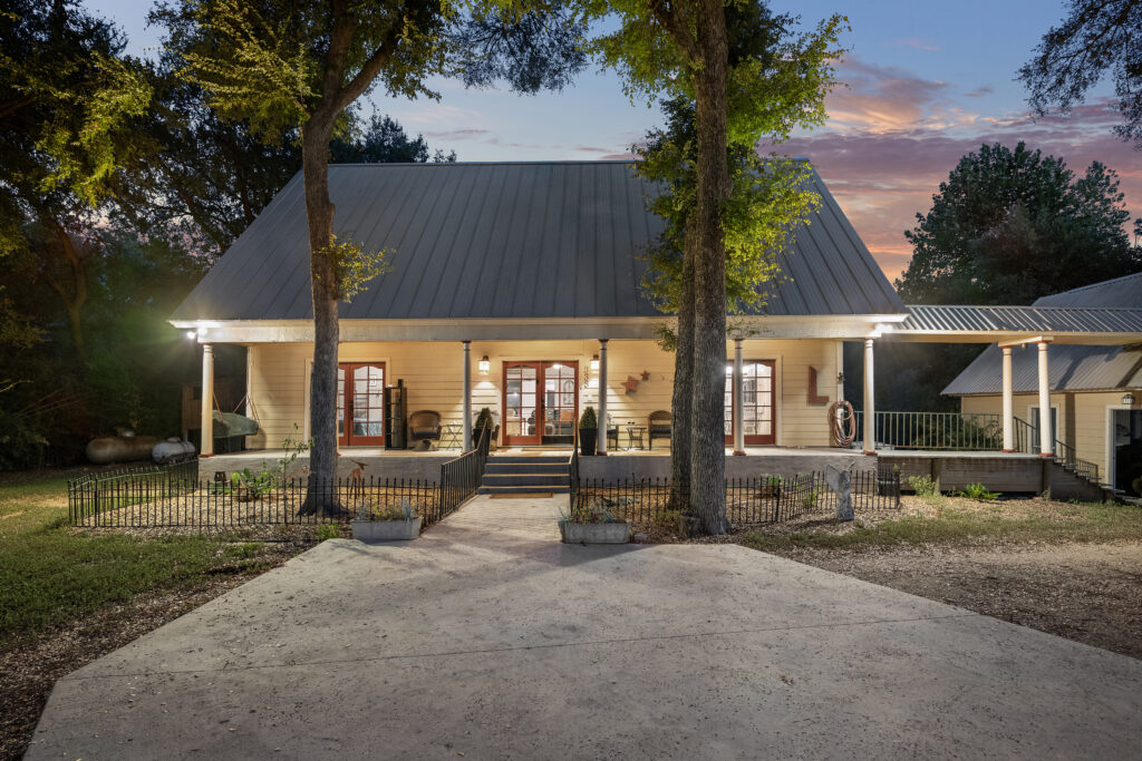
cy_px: 380
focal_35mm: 18
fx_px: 571
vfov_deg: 67.4
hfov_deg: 90.0
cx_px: 571
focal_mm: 18
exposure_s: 1.3
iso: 500
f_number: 4
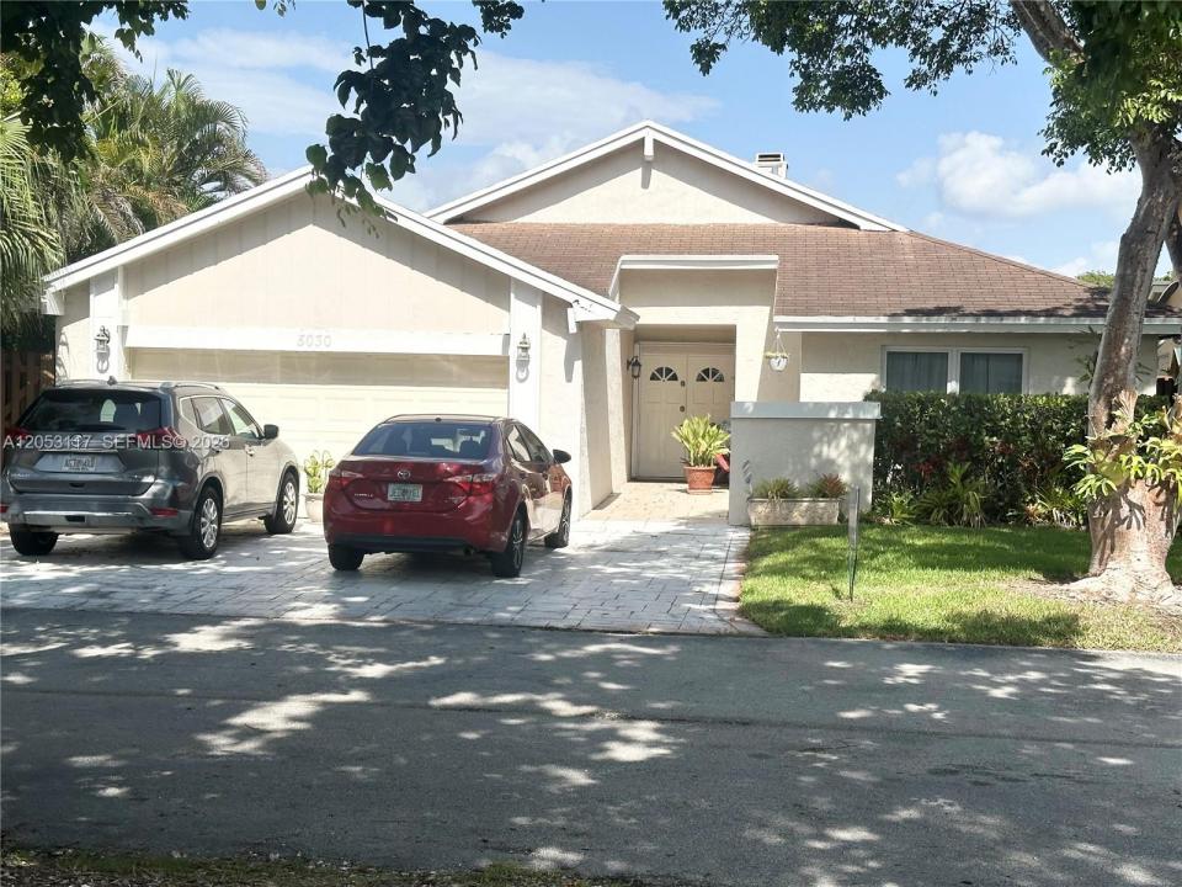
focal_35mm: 48
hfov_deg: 39.7
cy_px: 444
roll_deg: -1.8
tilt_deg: -2.2
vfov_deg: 30.3
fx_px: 1639
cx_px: 591
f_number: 1.78
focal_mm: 6.86
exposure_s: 1/5263
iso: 64
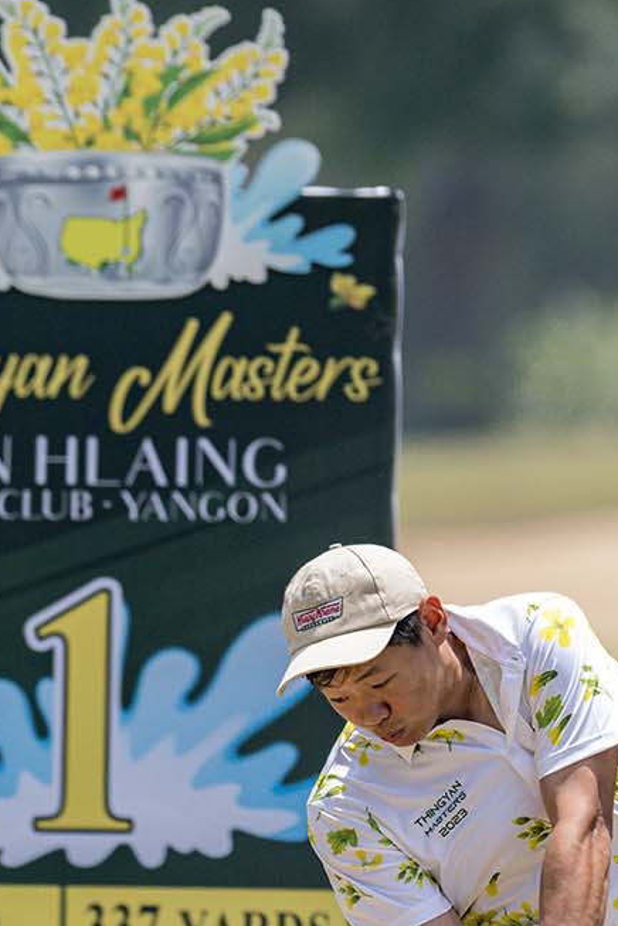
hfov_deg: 1.6
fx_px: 22684
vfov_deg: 2.3
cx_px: 296
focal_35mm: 881
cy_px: 840
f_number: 5
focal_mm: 400
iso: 1250
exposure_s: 1/5000
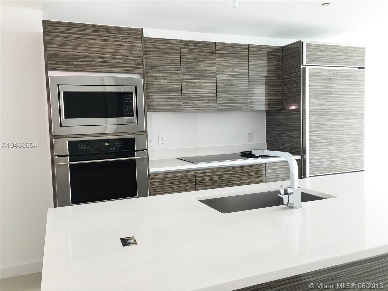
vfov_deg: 48.2
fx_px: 325
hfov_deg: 61.7
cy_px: 146
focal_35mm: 29
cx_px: 194
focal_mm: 4.15
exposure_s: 1/15
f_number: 2.2
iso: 25
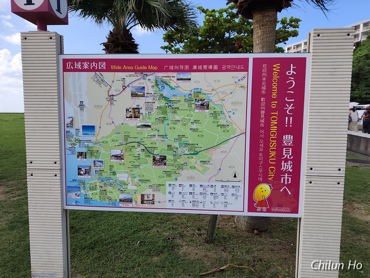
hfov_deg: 73.9
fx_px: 246
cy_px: 139
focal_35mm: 23
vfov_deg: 58.9
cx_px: 185
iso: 50
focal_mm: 6.07
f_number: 1.7
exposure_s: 1/710
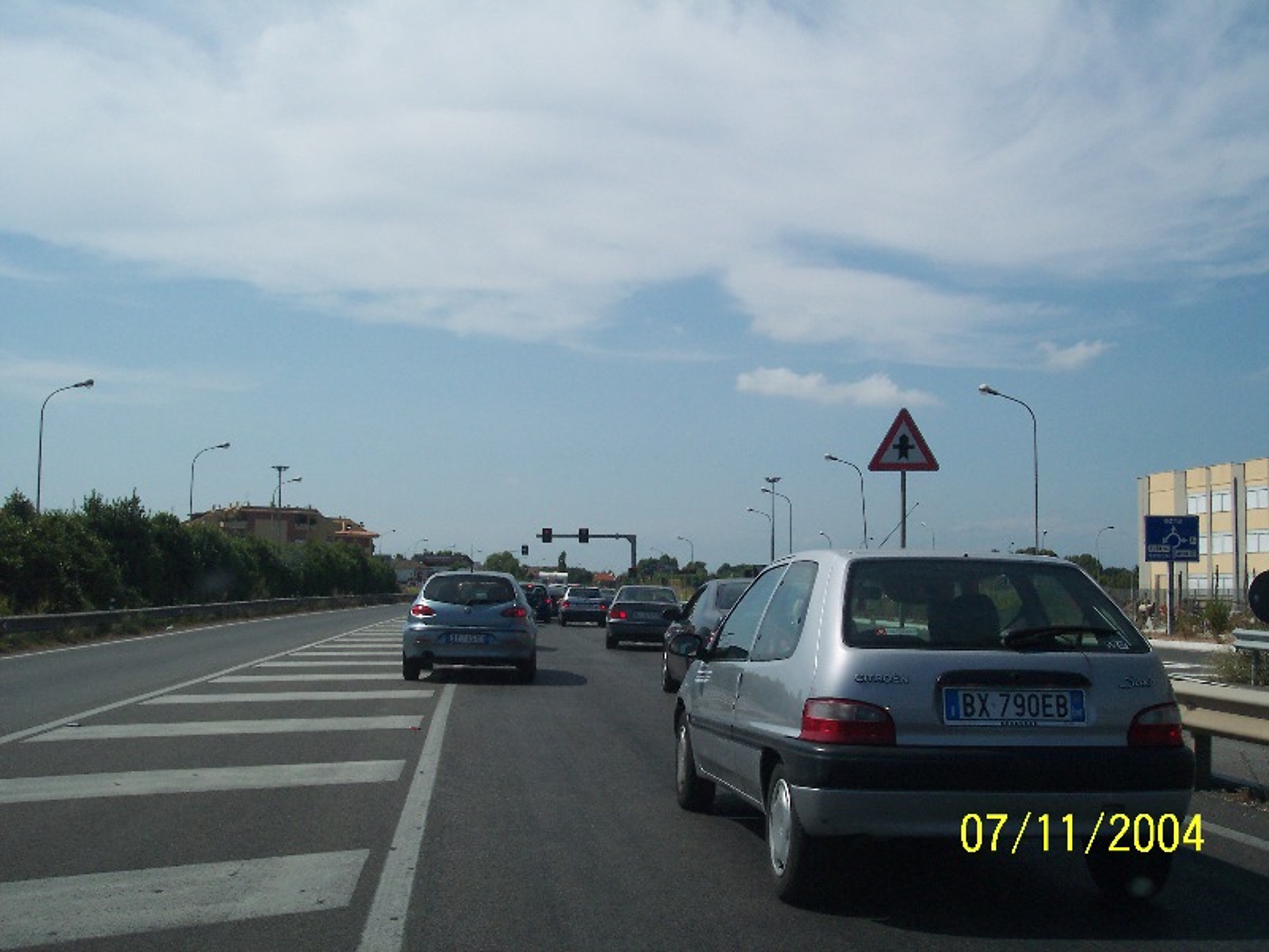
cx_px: 634
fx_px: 1393
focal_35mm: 38
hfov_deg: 49.0
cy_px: 476
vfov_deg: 37.7
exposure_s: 1/1000
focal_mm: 8
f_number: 4.8
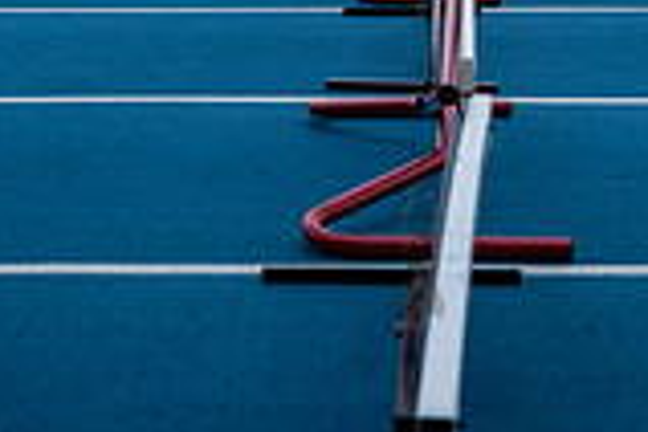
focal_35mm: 132
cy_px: -147
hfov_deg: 15.5
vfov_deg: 10.2
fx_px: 2376
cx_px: 416
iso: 100
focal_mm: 35
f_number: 5
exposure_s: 1/500
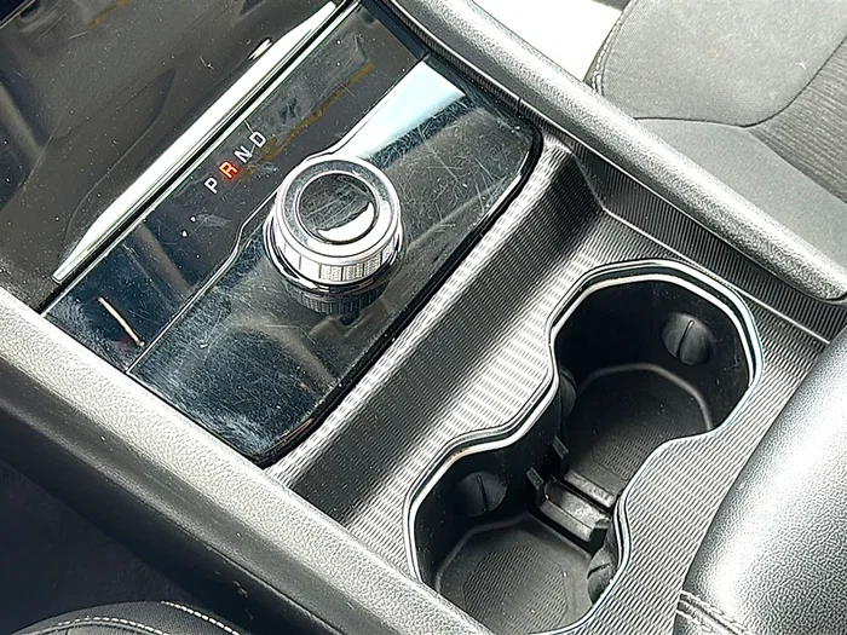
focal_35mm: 44
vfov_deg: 32.9
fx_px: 1077
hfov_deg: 42.9
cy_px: 318
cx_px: 424
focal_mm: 6.86
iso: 50
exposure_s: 1/71
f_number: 1.78
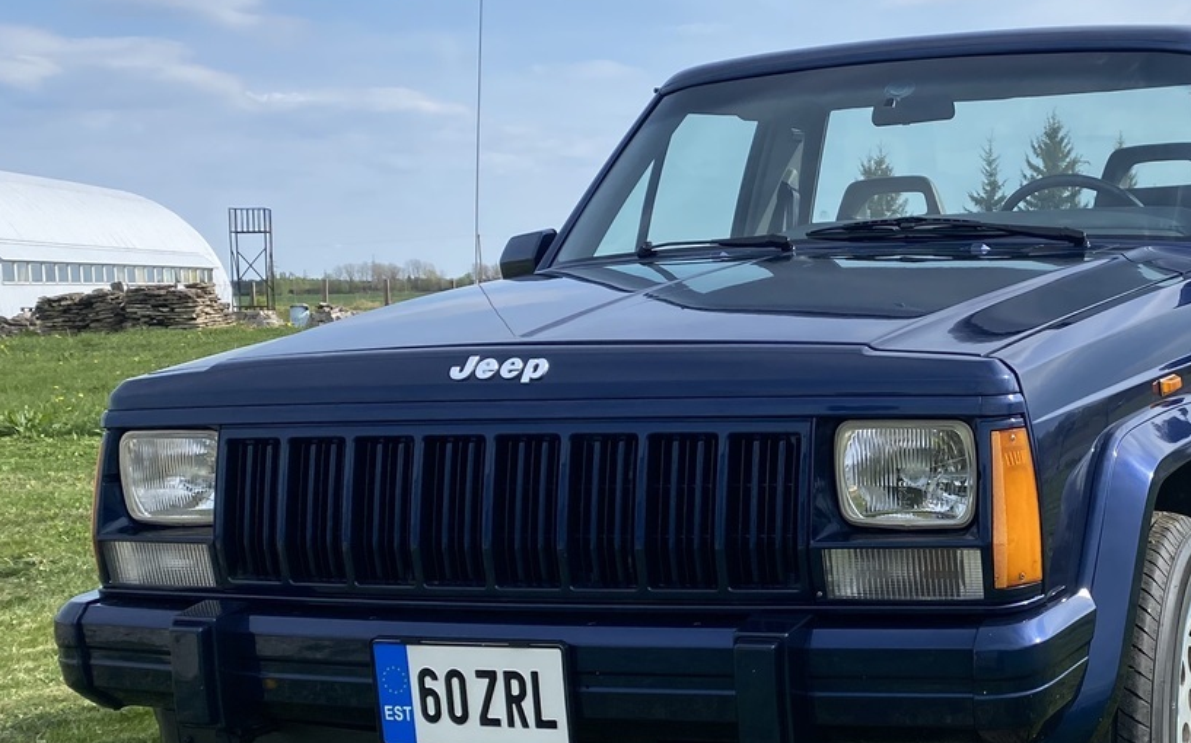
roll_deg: +0.8
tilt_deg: -6.0
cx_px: 1009
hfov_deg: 35.9
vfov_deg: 23.9
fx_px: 1752
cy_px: 444
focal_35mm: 54
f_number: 1.8
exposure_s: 1/2967
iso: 32
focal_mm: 4.25
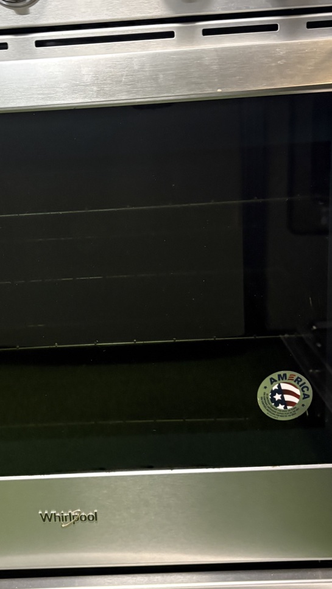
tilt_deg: -17.2
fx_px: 719
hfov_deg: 25.8
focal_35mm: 46
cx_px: 106
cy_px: 250
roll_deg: +3.4
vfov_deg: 44.4
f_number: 1.6
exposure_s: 1/40
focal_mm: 5.96
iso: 500
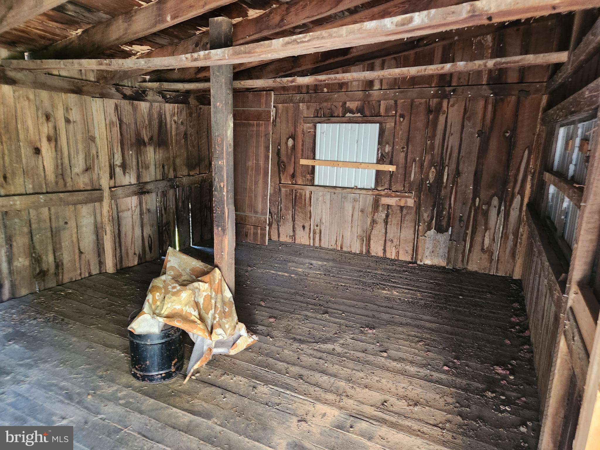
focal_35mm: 23
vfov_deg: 58.9
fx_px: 399
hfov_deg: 73.9
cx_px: 300
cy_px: 225
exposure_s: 1/30
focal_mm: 5.4
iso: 640
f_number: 1.8
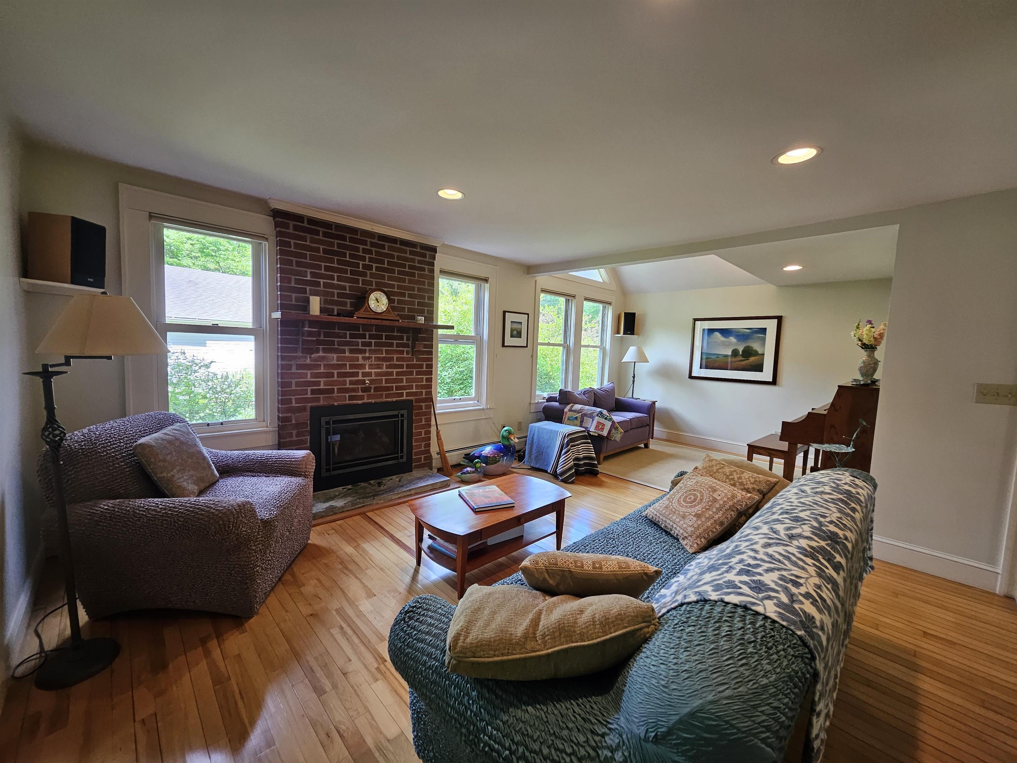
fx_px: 382
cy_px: 382
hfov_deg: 106.2
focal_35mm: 13
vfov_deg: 89.9
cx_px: 508
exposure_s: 1/60
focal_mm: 1.74
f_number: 2.2
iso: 125
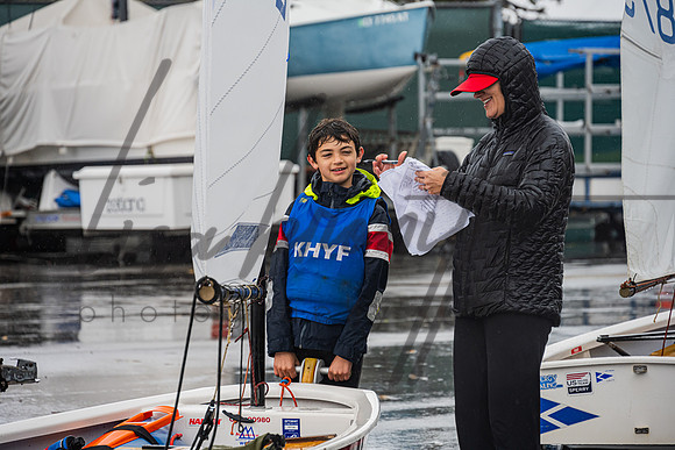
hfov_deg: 11.7
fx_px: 3282
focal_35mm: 175
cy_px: 225
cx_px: 338
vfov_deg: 7.9
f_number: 6.3
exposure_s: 1/640
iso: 400
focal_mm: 175
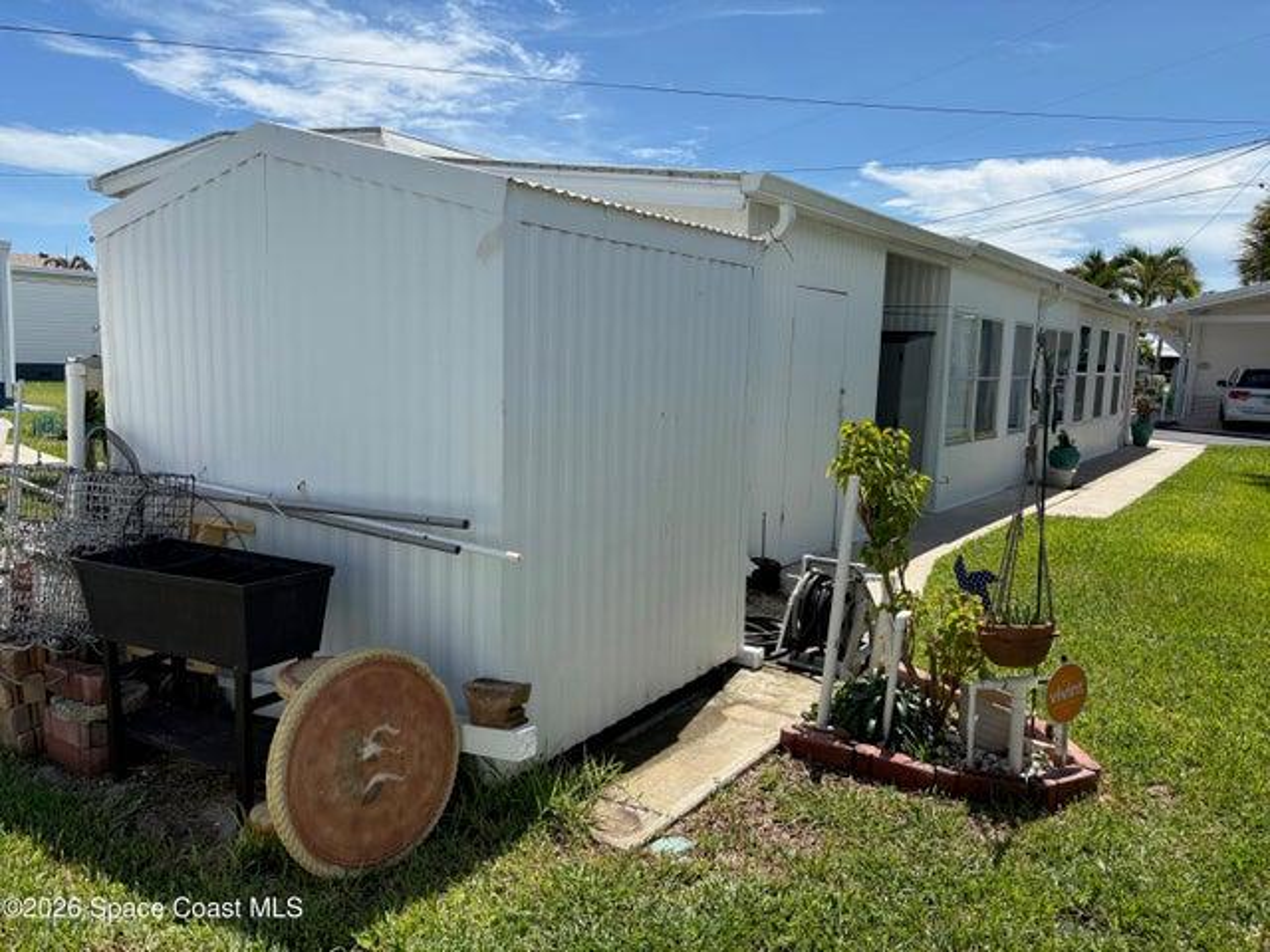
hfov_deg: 67.3
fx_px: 954
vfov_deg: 53.1
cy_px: 476
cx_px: 635
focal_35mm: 26
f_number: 1.6
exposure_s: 1/3831
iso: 50
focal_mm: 5.96
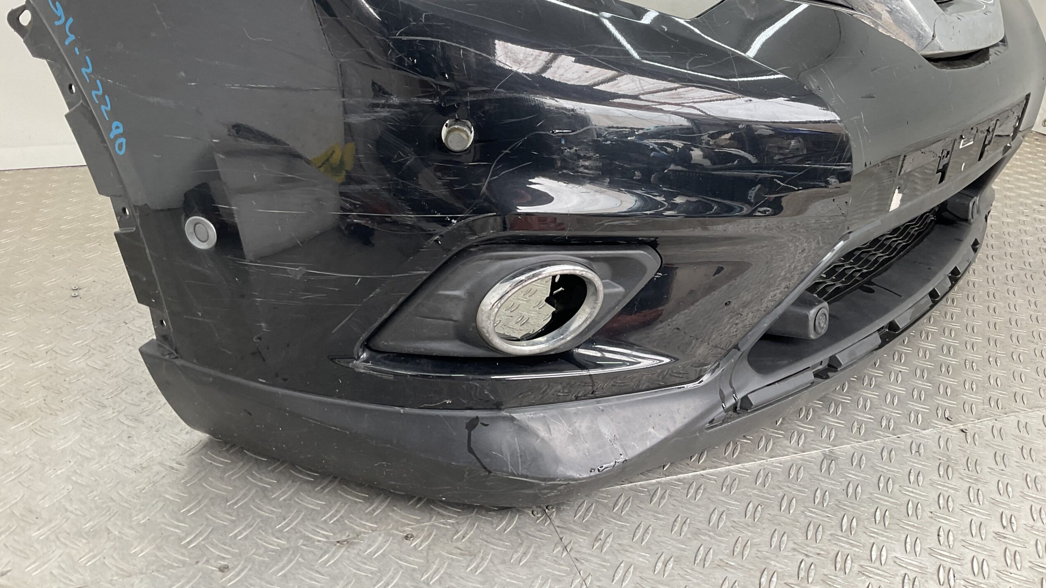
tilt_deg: -20.8
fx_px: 888
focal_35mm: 32
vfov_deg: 36.3
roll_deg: -6.1
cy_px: 200
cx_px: 519
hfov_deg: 61.0
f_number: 1.8
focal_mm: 3
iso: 32
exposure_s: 1/100
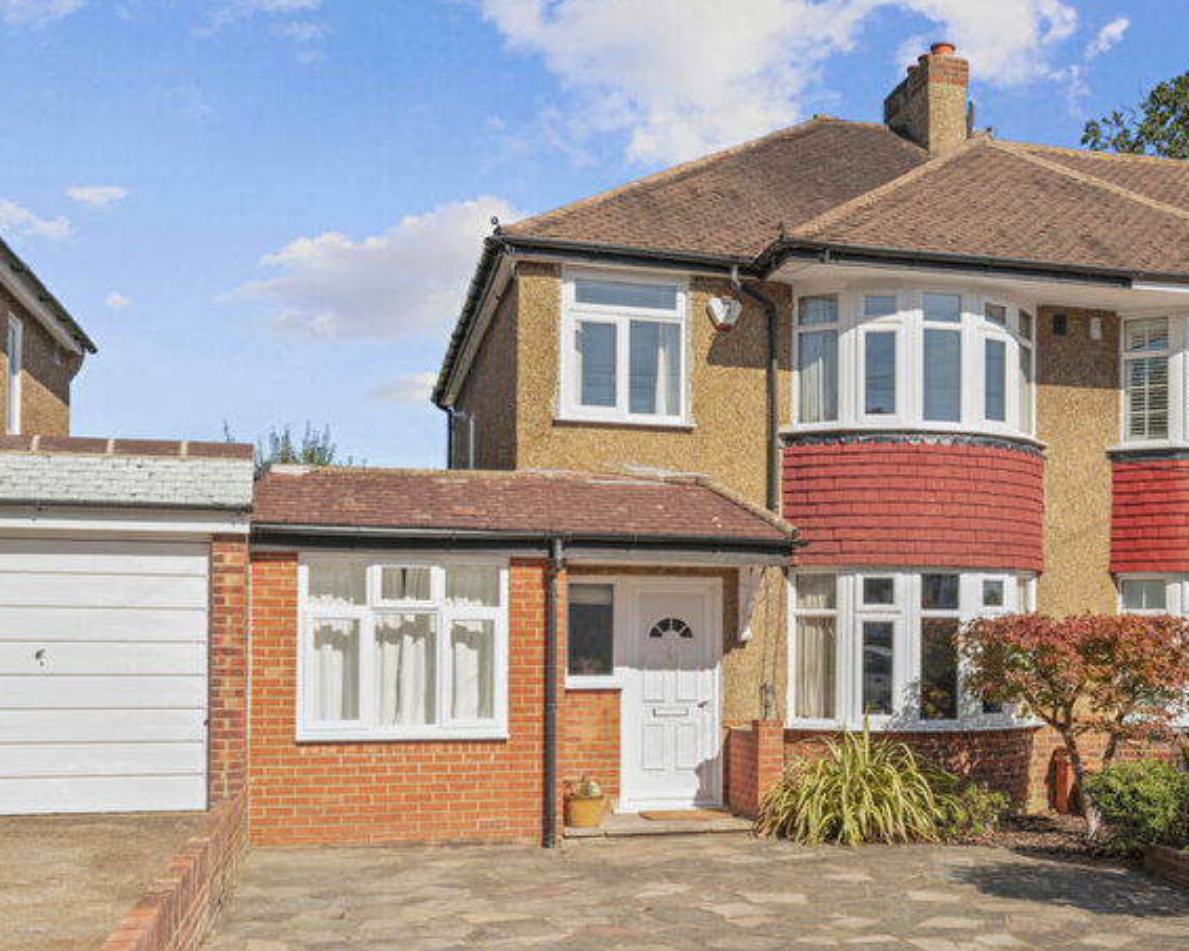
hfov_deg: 58.9
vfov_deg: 49.1
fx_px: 1041
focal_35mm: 30
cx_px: 723
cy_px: 464
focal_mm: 25.5
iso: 200
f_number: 8
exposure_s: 1/500
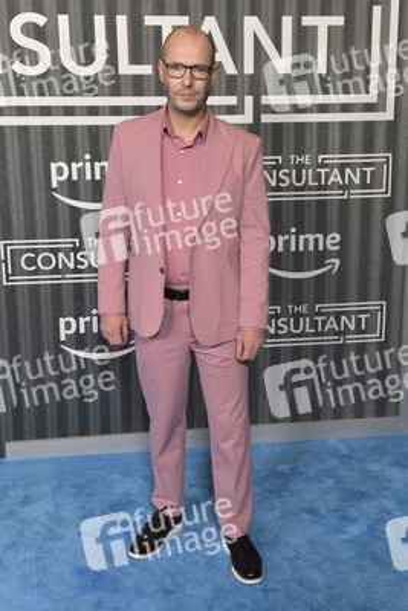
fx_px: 747
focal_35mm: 44
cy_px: 306
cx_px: 204
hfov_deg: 30.5
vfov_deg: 44.5
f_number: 6.3
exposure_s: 1/250
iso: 2500
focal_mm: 44
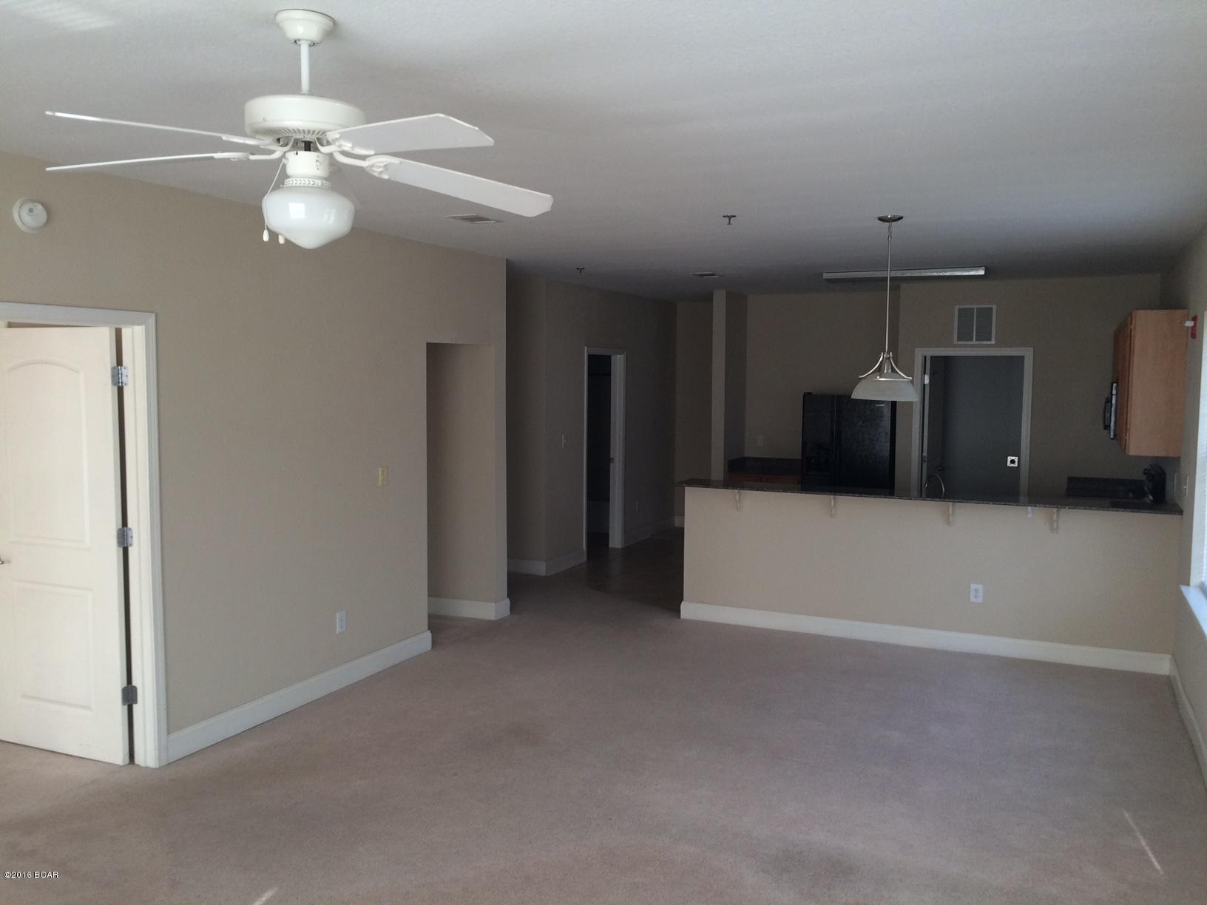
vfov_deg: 48.2
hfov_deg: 61.7
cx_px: 604
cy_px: 452
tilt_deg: -6.5
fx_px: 1011
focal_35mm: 29
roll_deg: -1.4
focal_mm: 4.15
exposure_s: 1/120
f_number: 2.2
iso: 64
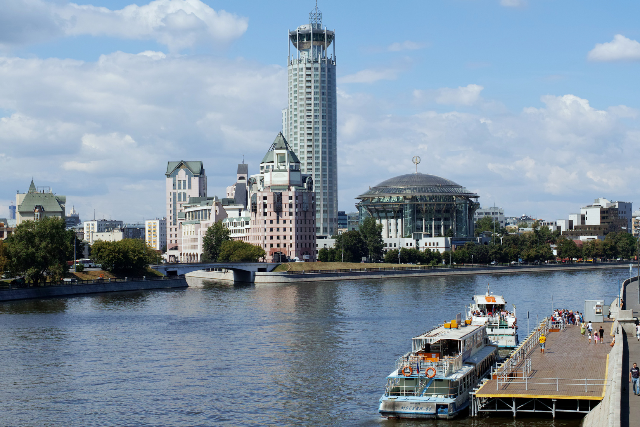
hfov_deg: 28.1
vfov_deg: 18.9
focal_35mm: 72
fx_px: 1280
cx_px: 317
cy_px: 227
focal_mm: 50
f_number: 5.6
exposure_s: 1/1000
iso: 100
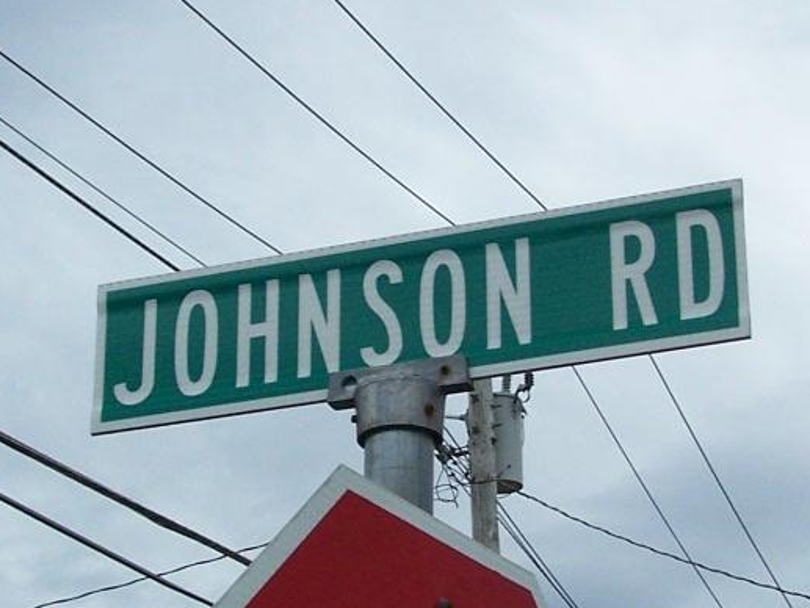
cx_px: 429
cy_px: 373
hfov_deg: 17.9
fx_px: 2575
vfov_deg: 13.5
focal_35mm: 110
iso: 80
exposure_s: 1/1000
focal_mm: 6.3
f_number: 4
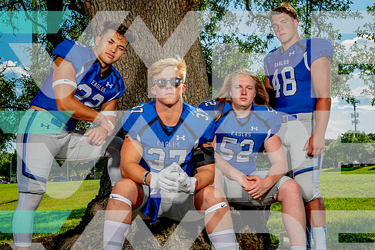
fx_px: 458
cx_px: 186
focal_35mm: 44
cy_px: 165
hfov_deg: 44.5
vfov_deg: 30.3
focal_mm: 31
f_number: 8
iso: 100
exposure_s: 1/125
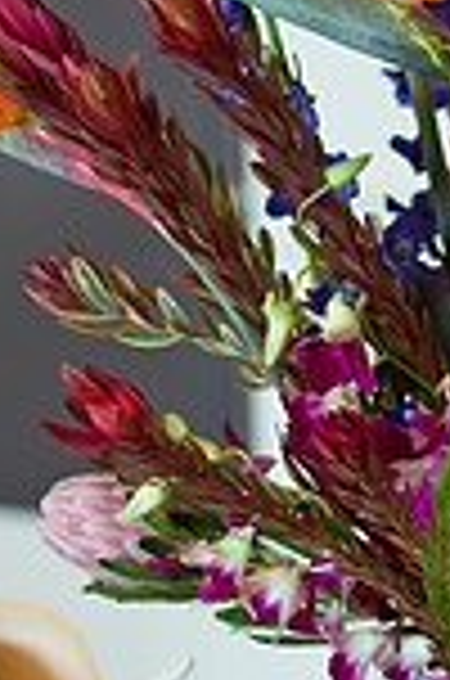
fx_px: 2806
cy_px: 509
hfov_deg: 9.1
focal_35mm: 149
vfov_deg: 13.8
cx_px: 511
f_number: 2
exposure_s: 1/125
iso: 1600
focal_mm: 50
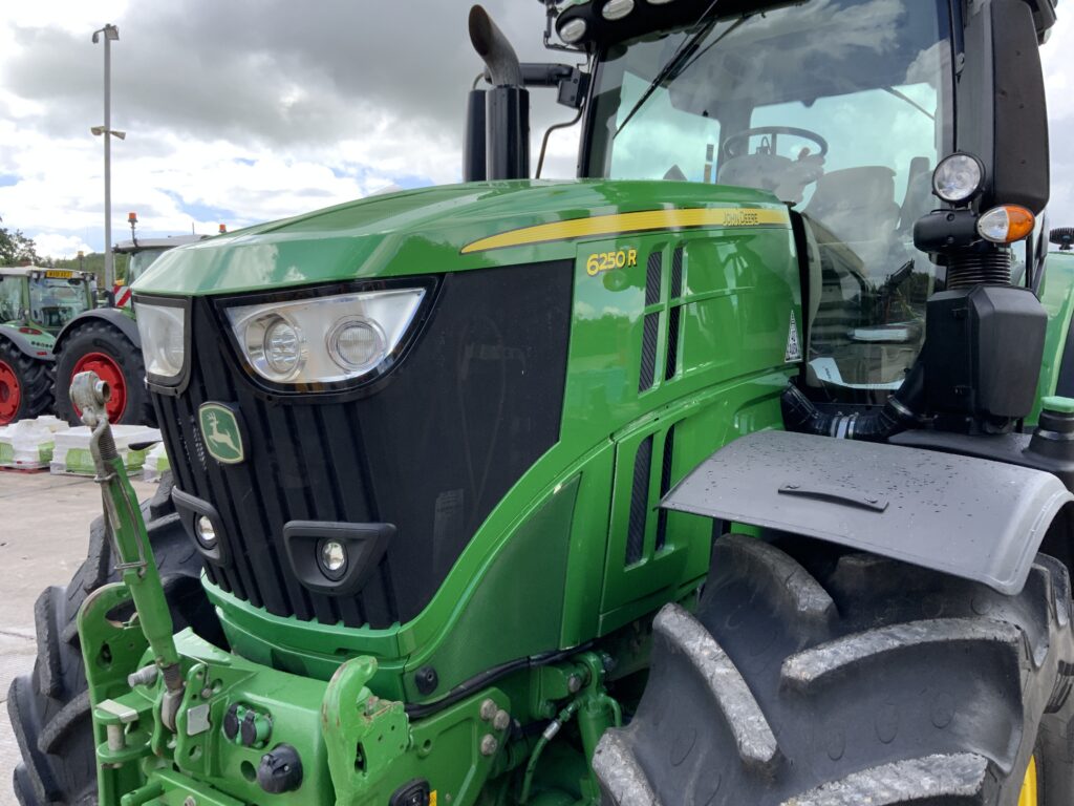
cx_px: 537
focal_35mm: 29
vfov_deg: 48.2
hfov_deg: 61.7
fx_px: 900
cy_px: 403
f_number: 1.8
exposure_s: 1/386
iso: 16
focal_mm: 3
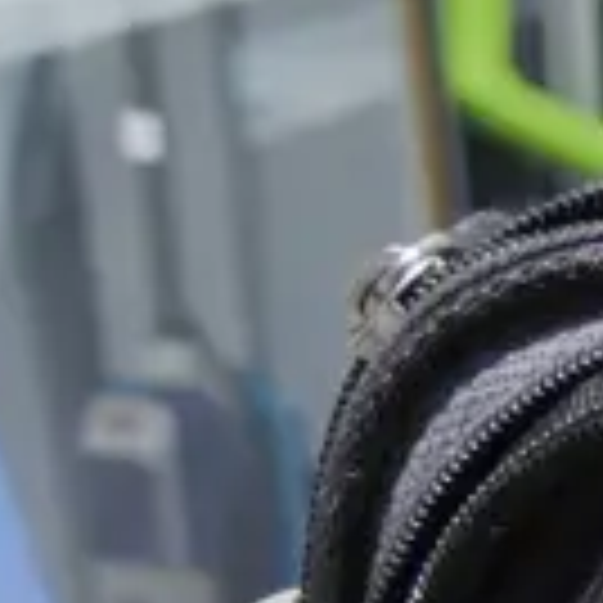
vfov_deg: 7.8
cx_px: 1696
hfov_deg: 7.7
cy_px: 1629
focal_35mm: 202
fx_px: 3981
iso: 500
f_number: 3.6
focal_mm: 15
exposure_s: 1/60
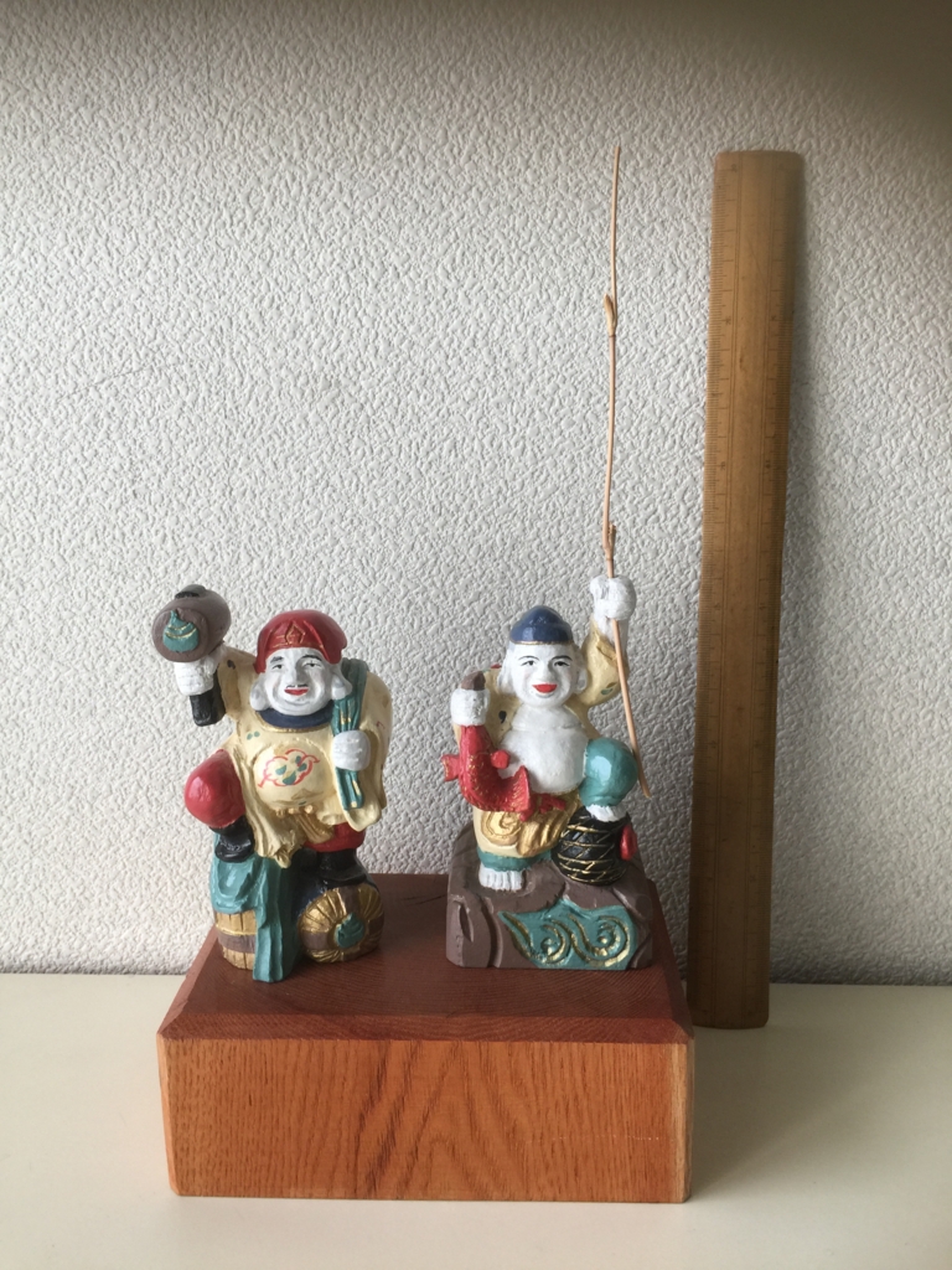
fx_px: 1063
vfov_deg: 61.7
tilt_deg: -11.7
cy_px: 635
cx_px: 476
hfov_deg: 48.2
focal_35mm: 29
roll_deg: +0.5
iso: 32
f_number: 2.2
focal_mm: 4.15
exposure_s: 1/40
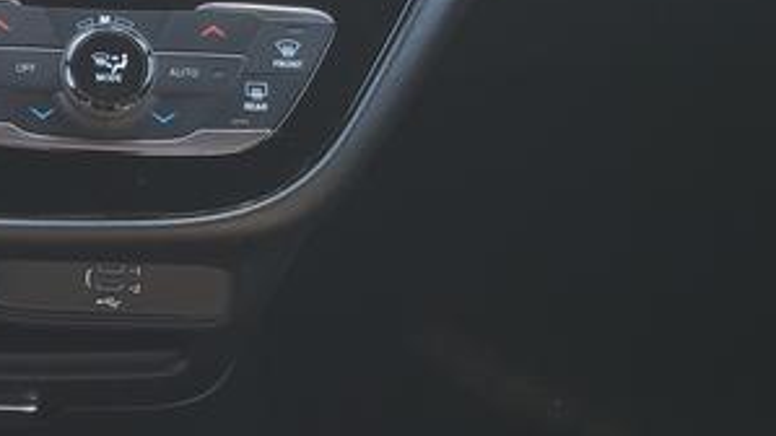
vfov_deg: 12.5
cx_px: -34
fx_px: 1995
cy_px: 169
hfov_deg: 21.1
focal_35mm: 97
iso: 64
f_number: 2.4
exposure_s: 1/50
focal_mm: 4.3
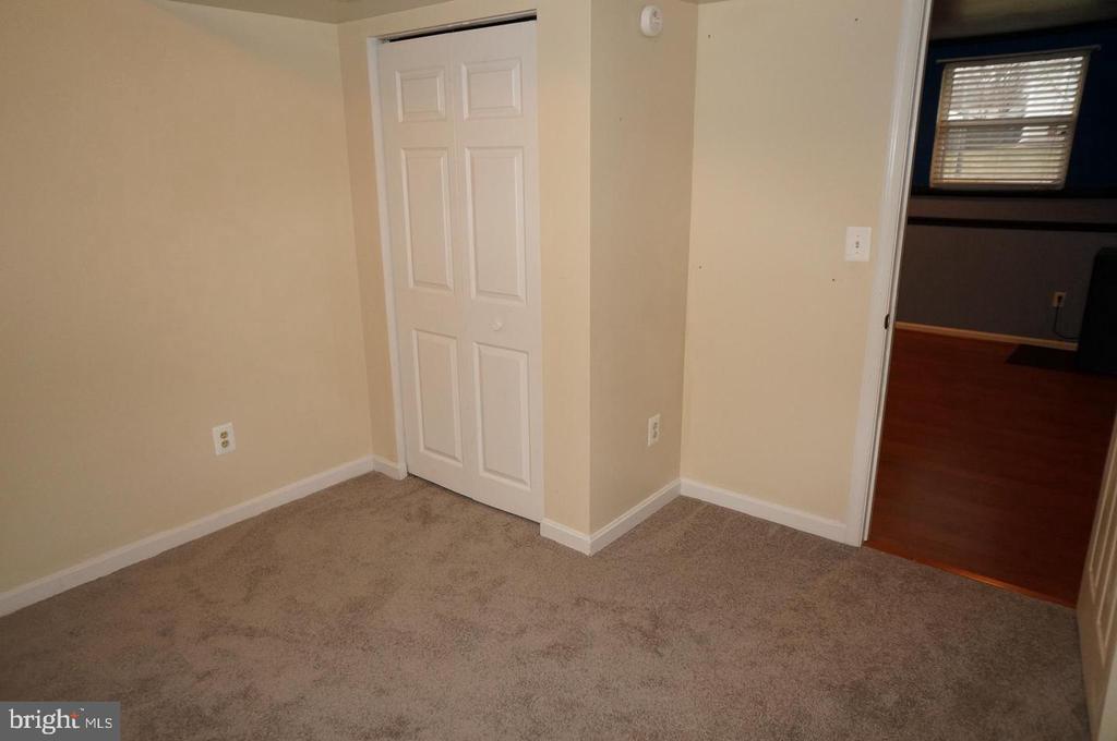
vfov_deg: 53.0
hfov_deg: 73.8
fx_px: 744
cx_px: 558
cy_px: 370
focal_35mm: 24
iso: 800
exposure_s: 1/160
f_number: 4
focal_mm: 16
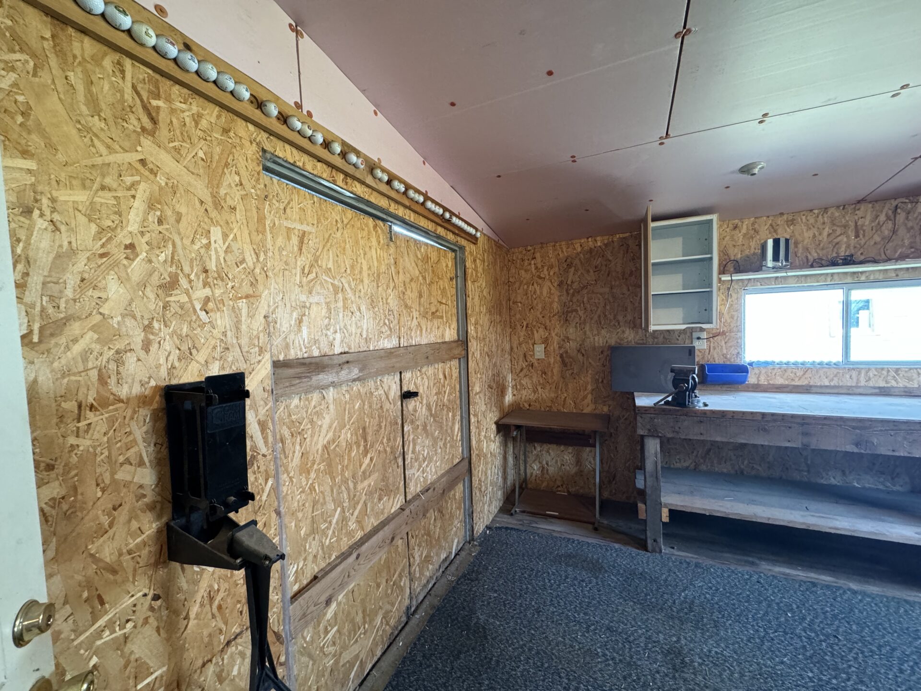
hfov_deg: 102.1
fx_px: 372
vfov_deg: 85.7
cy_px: 346
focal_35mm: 14
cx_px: 460
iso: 320
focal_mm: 2.22
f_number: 2.2
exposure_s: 1/60
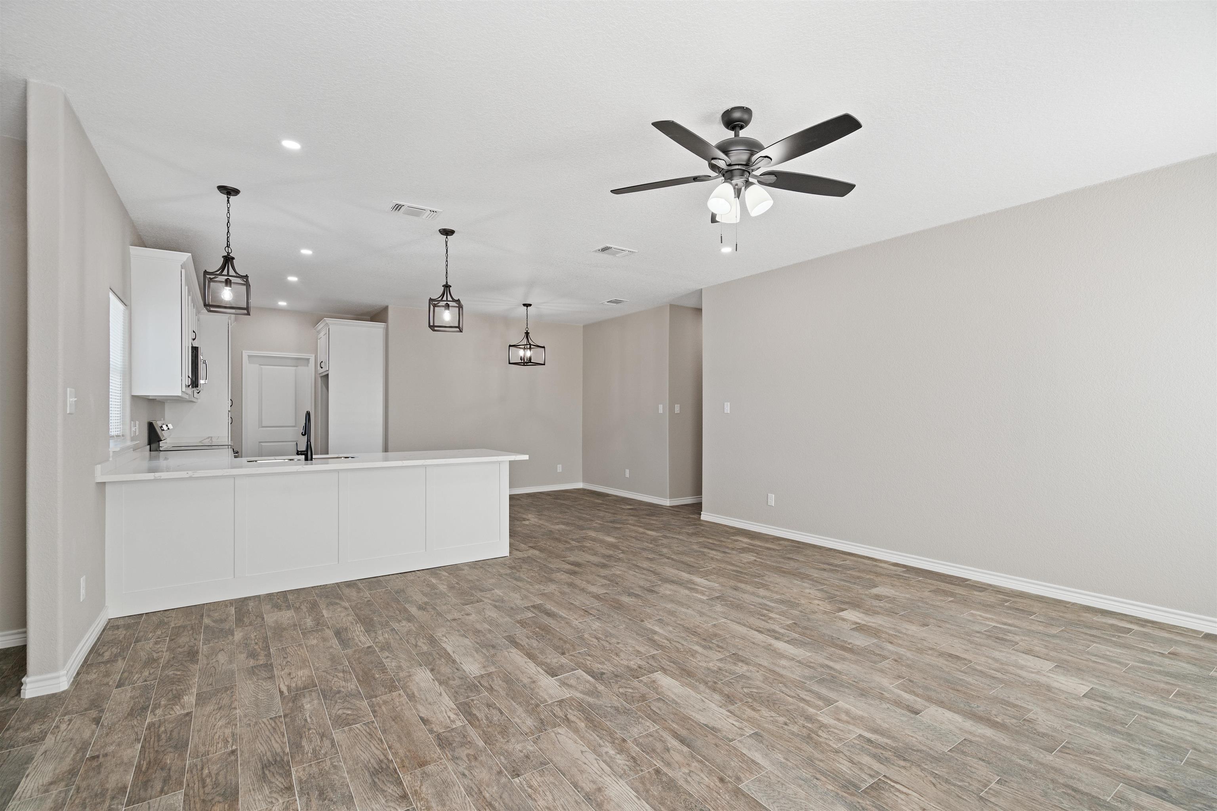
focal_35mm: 16
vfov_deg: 73.7
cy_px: 406
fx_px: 541
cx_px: 608
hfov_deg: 96.7
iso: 200
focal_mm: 16
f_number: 6.3
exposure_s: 1/20
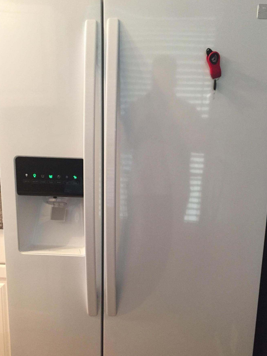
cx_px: 140
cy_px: 195
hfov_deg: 42.9
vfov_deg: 55.3
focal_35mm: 33
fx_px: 339
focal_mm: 4.15
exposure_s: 1/30
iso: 200
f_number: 2.2
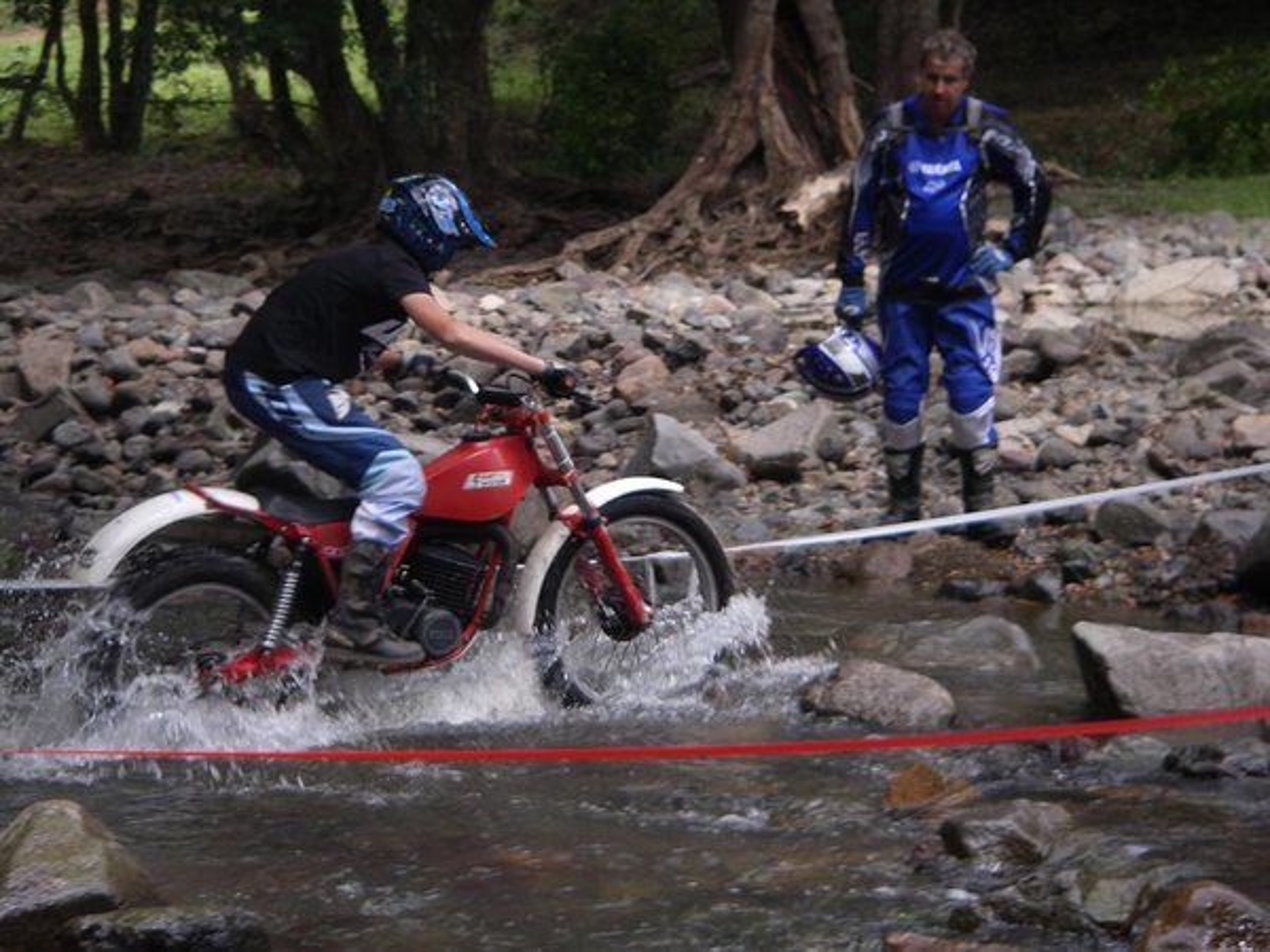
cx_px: 635
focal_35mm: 114
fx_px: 4182
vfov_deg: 13.0
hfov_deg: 17.3
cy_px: 476
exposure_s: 1/100
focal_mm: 18.9
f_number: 4
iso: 80
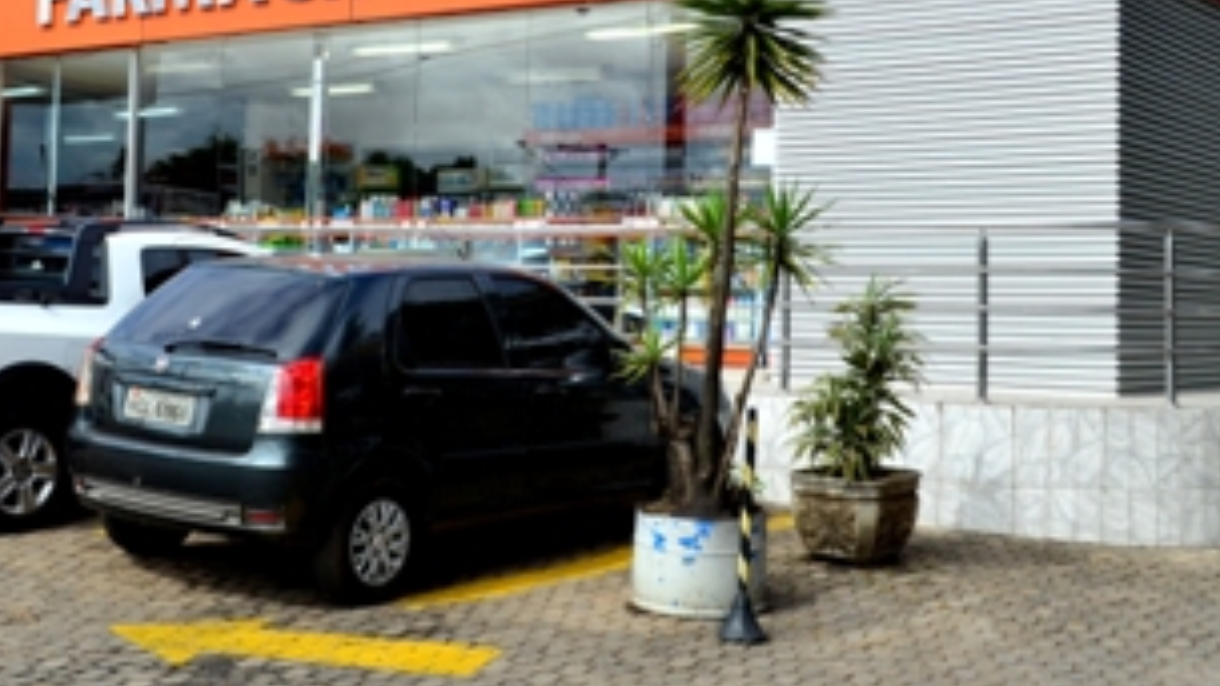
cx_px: 552
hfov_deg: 37.2
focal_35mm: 56
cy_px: 160
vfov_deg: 21.2
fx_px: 1812
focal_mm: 24
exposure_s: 1/400
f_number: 10
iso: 250
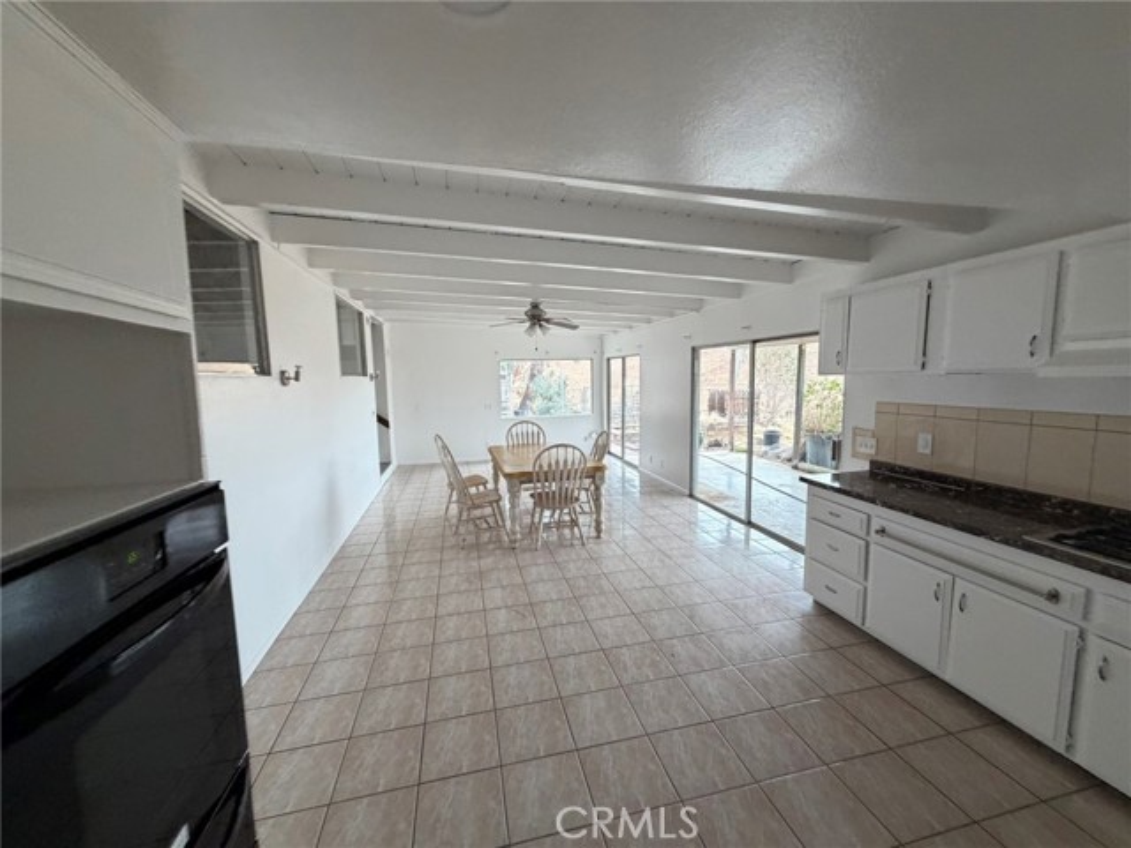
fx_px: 457
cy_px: 424
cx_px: 566
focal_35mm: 14
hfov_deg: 102.1
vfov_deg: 85.7
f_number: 2.2
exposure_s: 1/121
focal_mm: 2.22
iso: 250
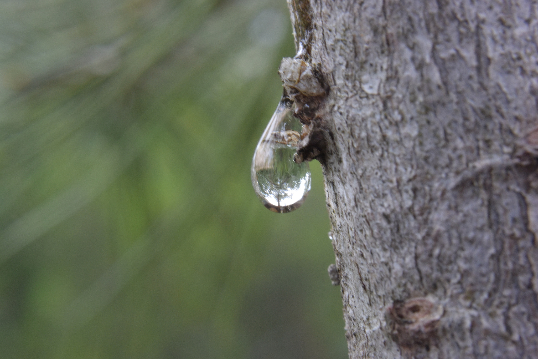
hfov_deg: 40.3
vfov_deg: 27.5
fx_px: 732
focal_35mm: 49
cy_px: 180
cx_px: 269
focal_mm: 18.5
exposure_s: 1/20
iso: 400
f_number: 14
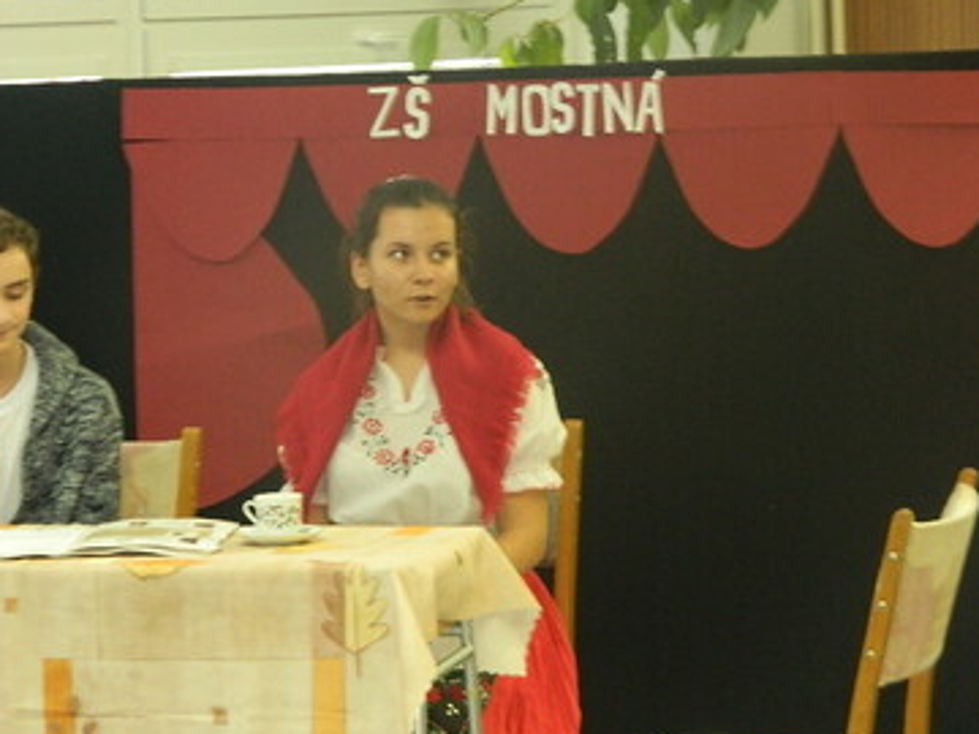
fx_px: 4044
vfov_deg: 10.4
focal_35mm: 143
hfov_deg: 13.8
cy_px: 412
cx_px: 305
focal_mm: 18.6
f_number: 4.5
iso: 400
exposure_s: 1/10
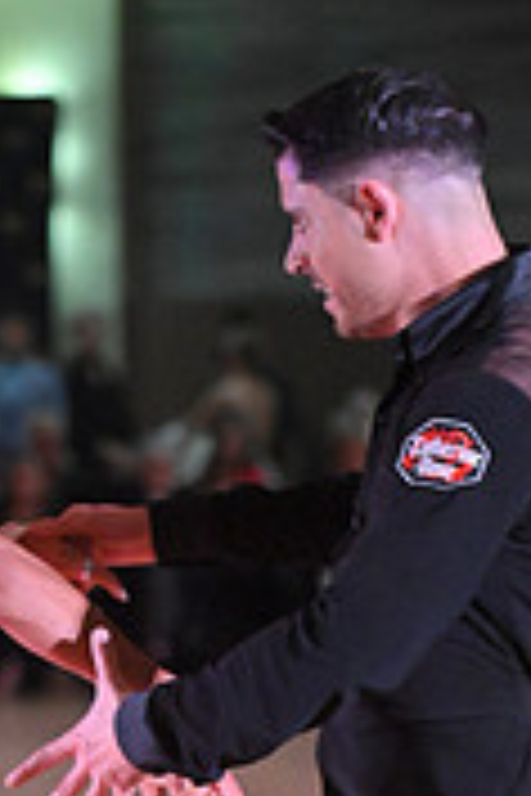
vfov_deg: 6.1
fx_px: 7411
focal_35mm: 335
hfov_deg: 4.1
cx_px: 43
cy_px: 1048
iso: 5000
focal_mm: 102
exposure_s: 1/400
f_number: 4
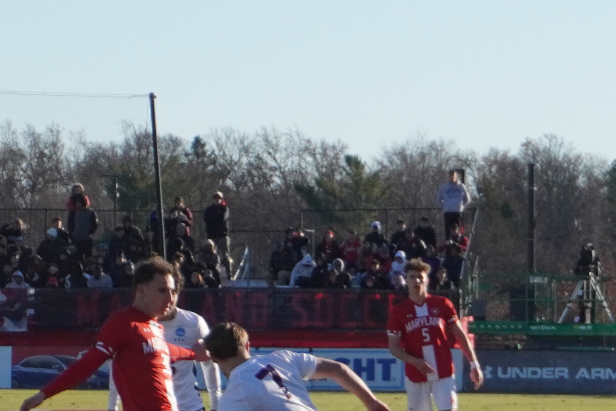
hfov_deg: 6.2
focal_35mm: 332
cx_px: 151
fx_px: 5682
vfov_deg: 4.1
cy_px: 468
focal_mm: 50
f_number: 5.6
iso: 400
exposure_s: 1/2000
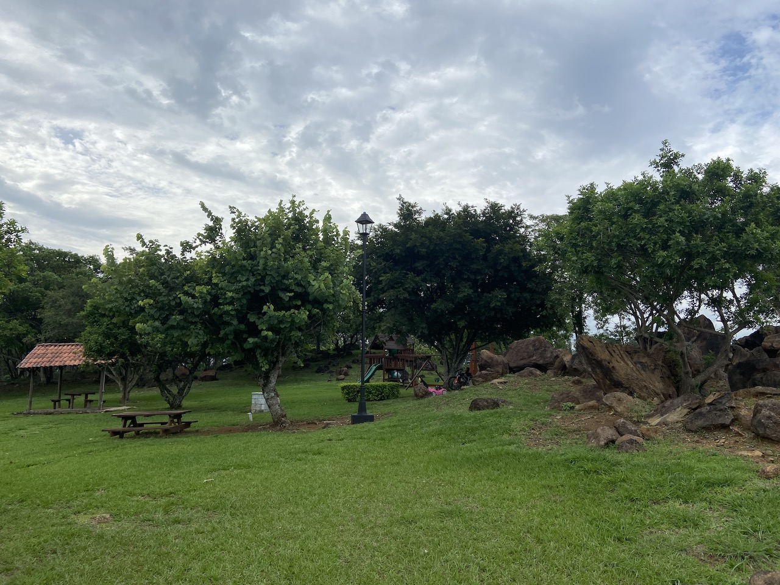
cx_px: 390
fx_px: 586
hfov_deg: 67.3
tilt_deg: +7.3
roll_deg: -0.8
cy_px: 292
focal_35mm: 26
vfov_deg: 53.1
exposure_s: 1/2625
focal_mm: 4.25
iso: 32
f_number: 1.8
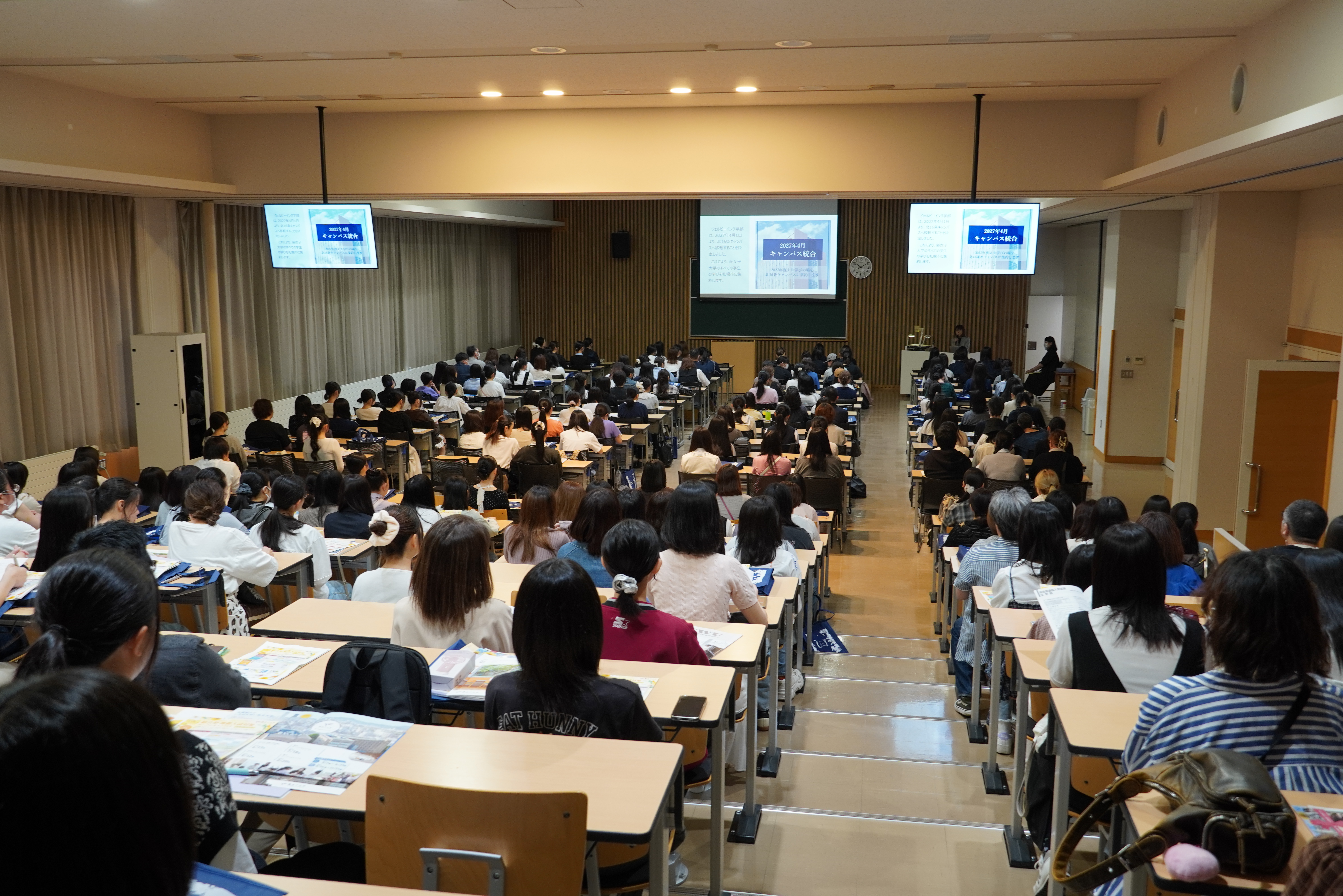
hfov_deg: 59.5
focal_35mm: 32
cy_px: 448
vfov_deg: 41.7
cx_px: 672
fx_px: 1175
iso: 400
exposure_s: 1/40
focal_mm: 21
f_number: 4.5
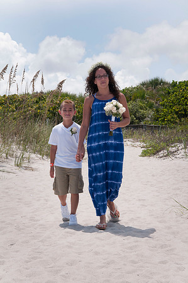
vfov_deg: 18.2
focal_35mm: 112
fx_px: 883
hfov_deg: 12.2
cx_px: 94
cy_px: 142
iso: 100
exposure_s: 1/250
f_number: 11
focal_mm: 75
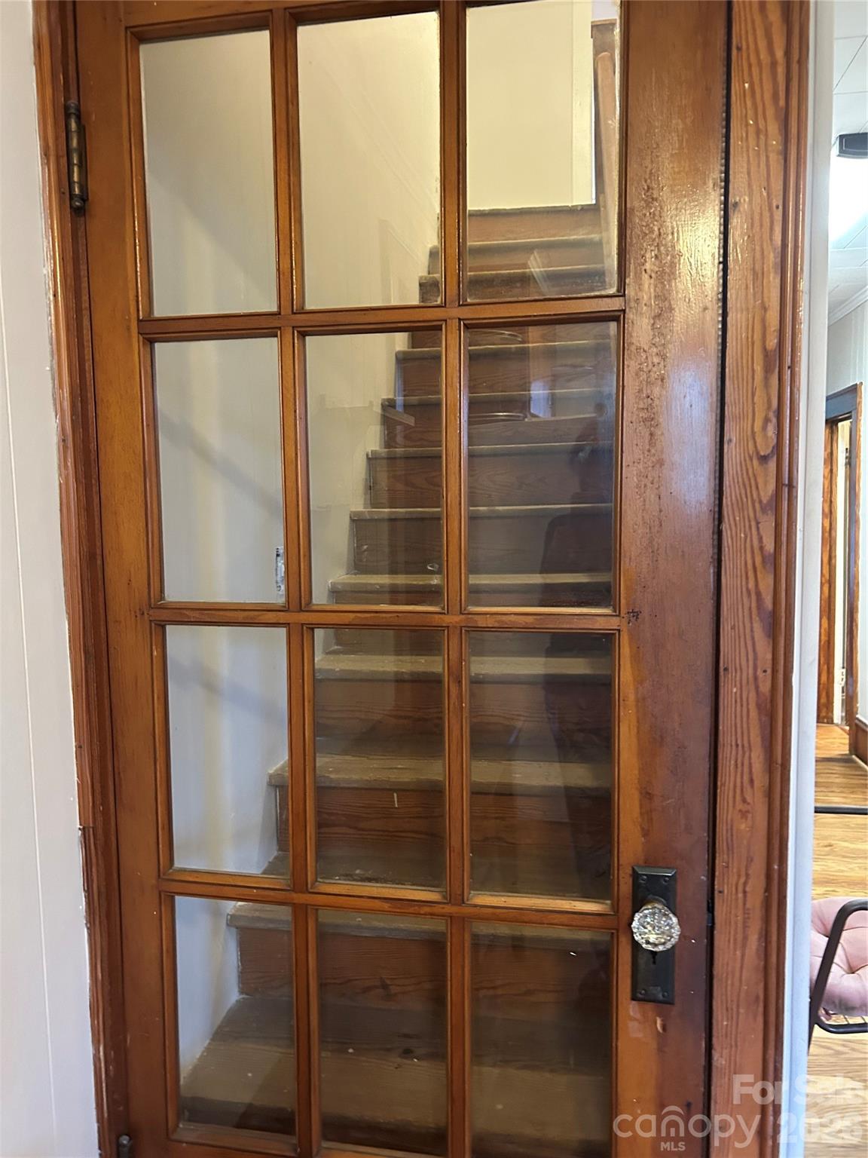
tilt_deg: -3.8
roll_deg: +0.3
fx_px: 869
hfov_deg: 53.1
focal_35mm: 26
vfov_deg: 67.3
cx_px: 434
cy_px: 579
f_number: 1.5
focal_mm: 5.7
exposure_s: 1/40
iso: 500
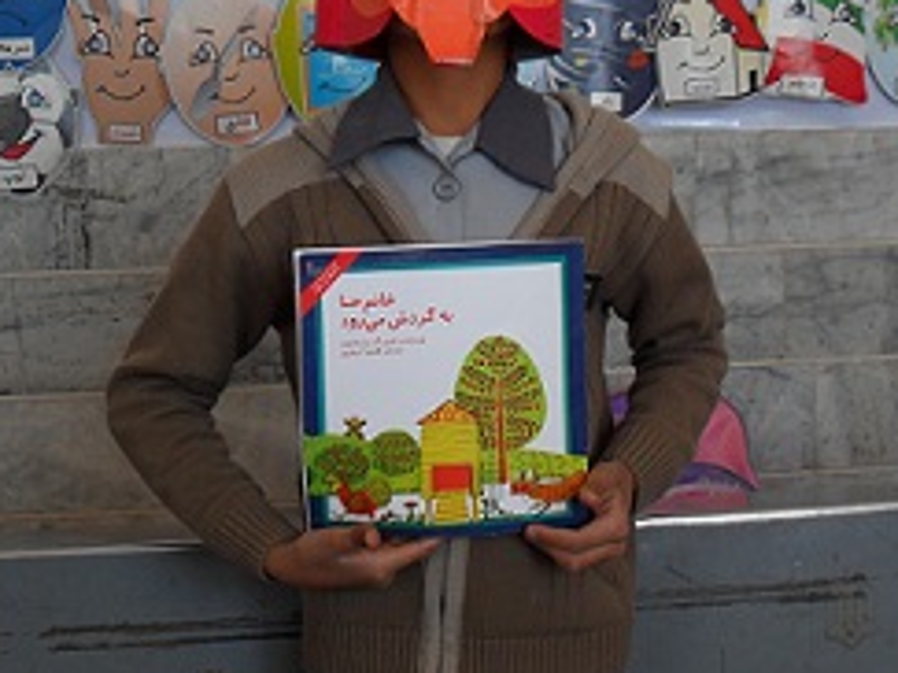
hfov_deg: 25.7
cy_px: 366
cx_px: 484
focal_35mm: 76
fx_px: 1971
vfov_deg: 19.4
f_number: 3.5
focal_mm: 8.1
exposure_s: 1/60
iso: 80
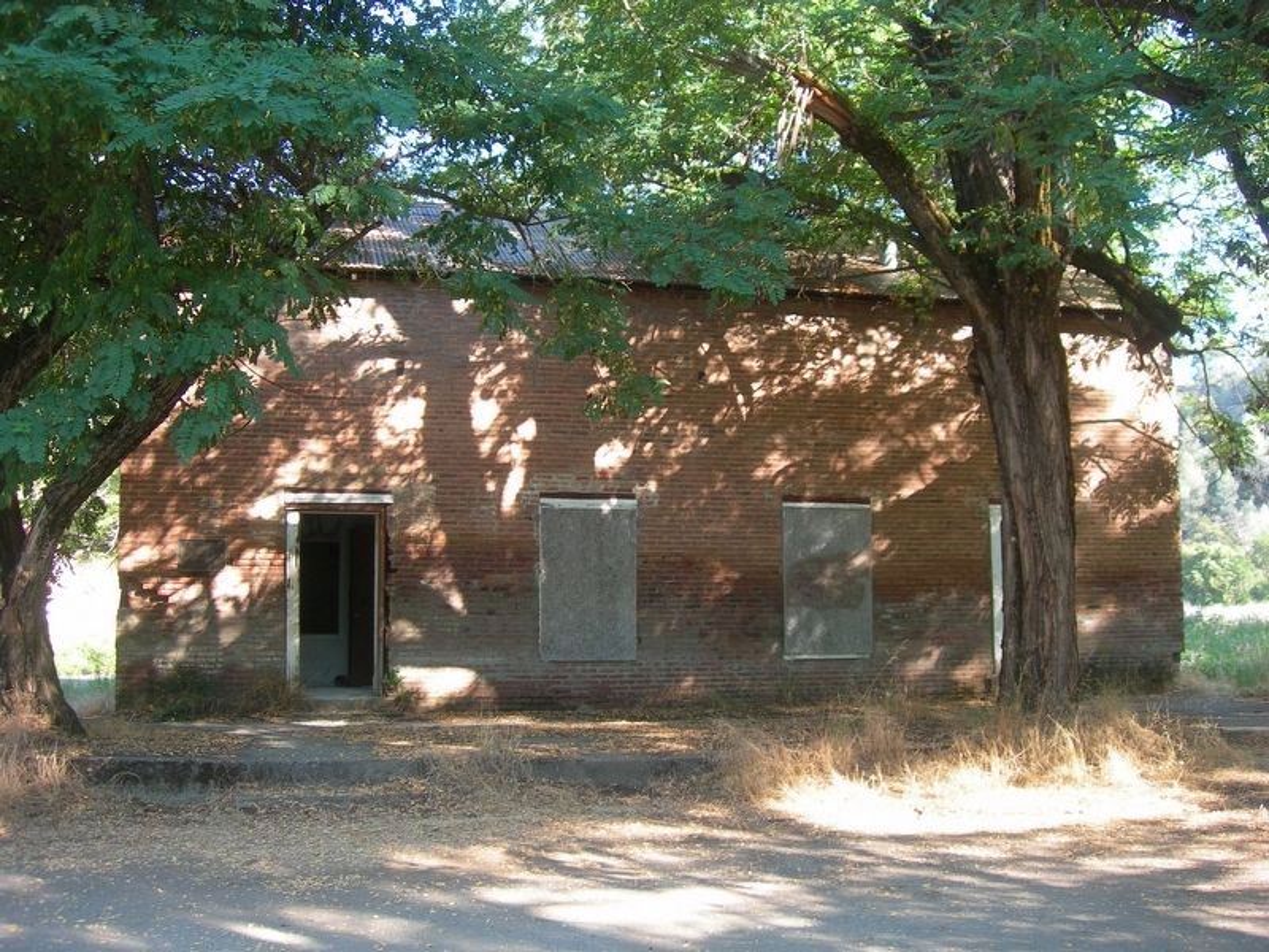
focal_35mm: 38
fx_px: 1393
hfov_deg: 49.0
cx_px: 634
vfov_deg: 37.7
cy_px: 476
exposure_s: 1/58
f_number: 2.8
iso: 50
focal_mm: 7.8
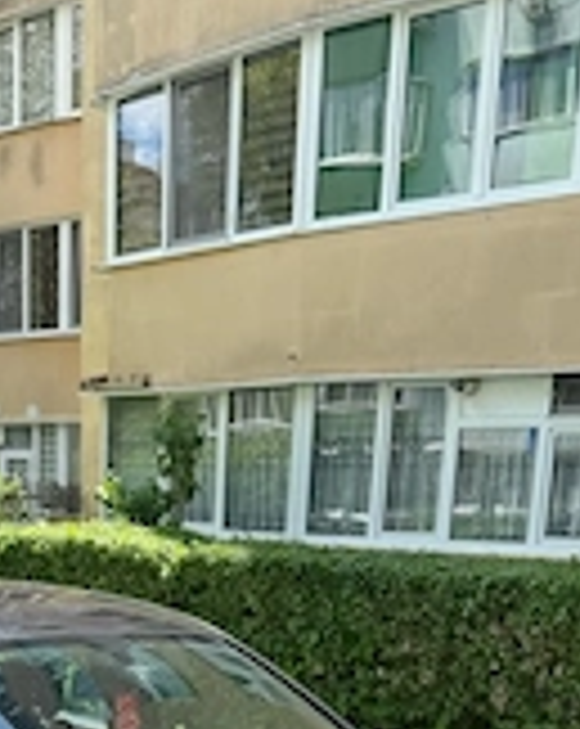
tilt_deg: -15.3
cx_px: 157
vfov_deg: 28.6
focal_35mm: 58
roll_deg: -1.5
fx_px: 1248
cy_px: 860
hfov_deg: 25.9
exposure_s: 1/1261
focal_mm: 6.76
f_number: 1.78
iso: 80
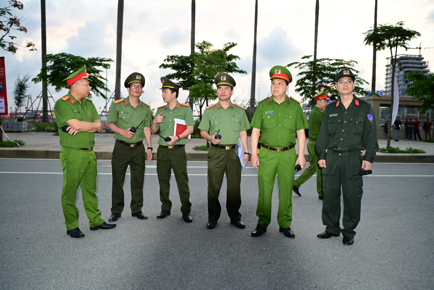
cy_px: 145
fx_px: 350
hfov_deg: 63.7
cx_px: 217
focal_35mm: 29
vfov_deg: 45.0
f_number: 2.8
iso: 640
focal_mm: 29
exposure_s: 1/200
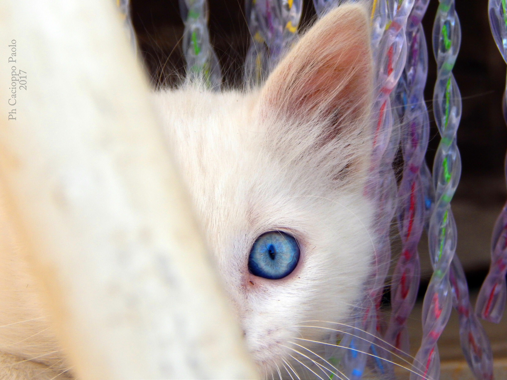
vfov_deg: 5.9
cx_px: 254
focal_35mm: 252
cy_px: 190
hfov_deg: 7.9
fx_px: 3691
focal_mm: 44.9
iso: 125
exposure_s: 1/200
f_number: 5.6
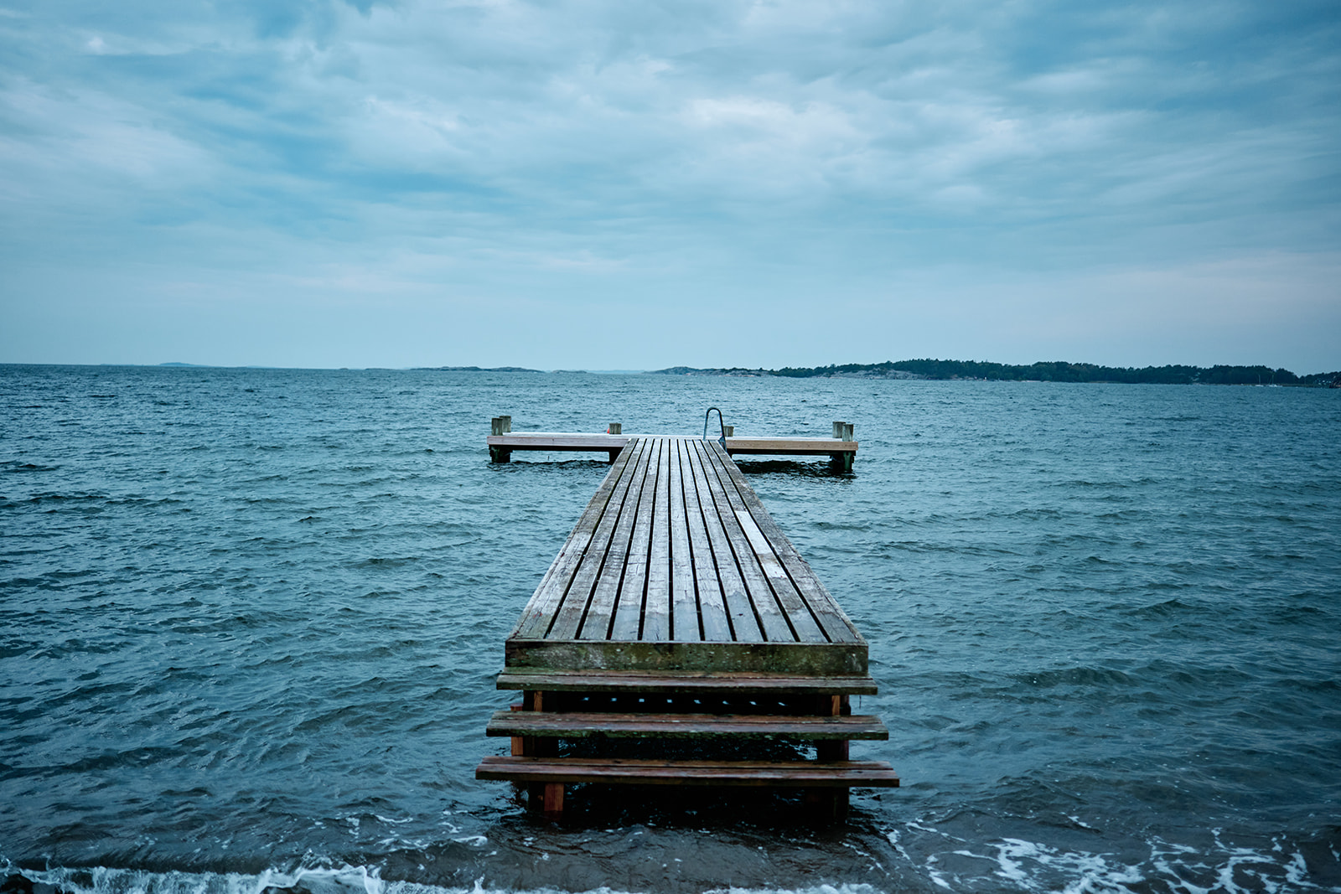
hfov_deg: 54.4
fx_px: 1304
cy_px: 447
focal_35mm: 35
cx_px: 670
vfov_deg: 37.9
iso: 125
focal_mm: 23
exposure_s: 1/680
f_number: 1.4
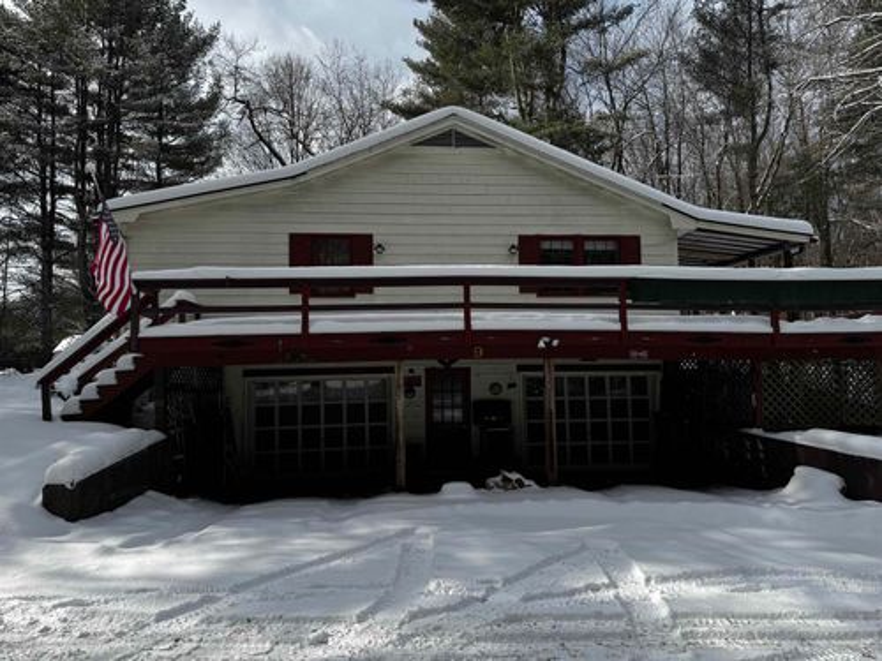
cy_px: 330
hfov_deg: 71.6
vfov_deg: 56.8
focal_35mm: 24
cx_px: 441
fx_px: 612
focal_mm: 6.76
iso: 80
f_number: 1.78
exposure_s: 1/5348
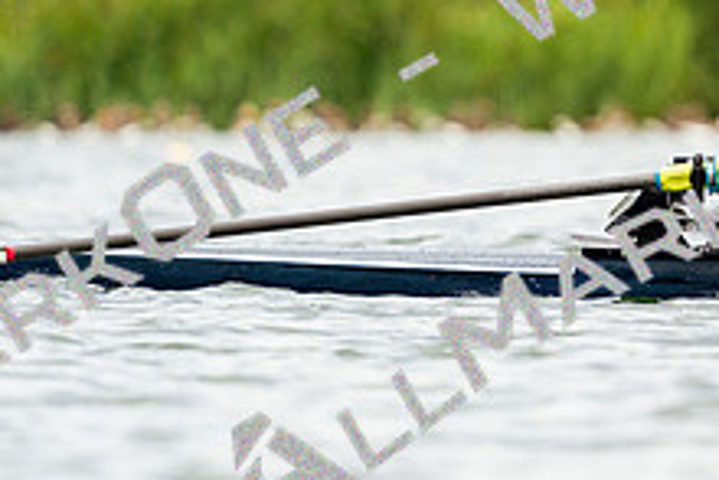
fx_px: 31636
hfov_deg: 1.3
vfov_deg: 0.9
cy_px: 51
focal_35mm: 1583
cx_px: 895
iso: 500
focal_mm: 600
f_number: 6.3
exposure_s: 1/2000
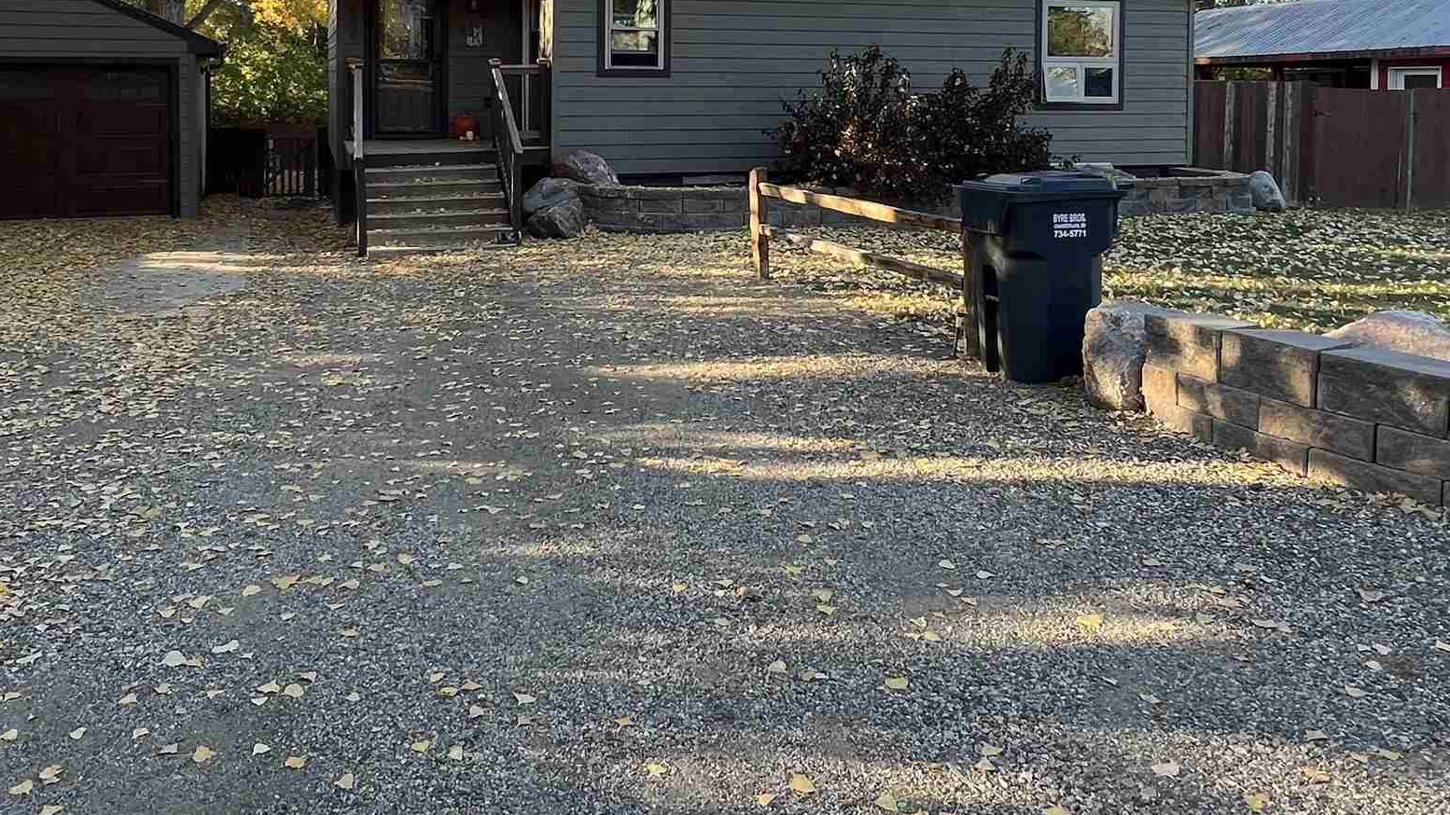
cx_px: 614
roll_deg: -0.9
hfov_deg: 67.5
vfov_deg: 39.0
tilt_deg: -1.6
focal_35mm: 28
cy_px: 103
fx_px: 1077
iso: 32
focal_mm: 1.57
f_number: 1.8
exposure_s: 1/162
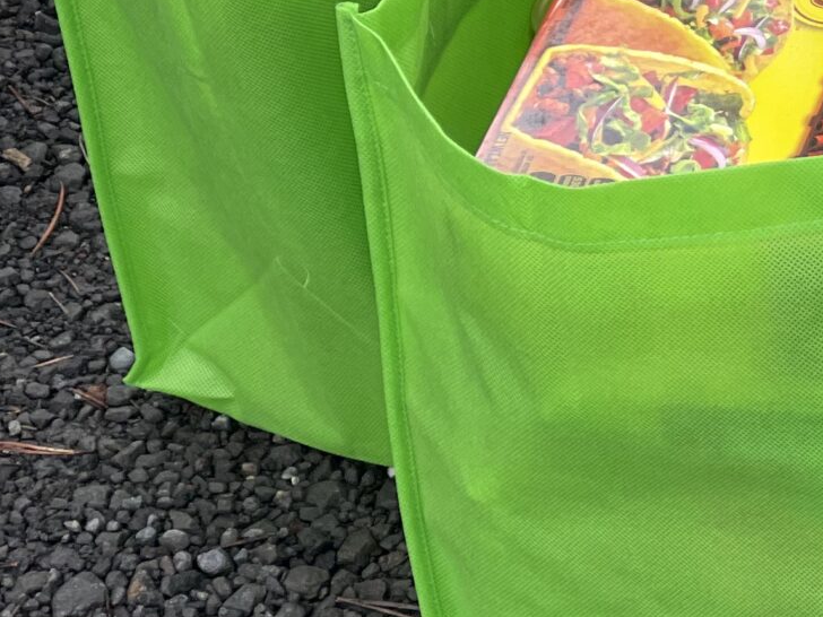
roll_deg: +7.0
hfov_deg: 8.6
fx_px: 5349
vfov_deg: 6.6
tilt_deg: -32.9
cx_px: 1320
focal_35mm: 225
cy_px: 121
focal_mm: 7.5
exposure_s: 1/404
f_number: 2.2
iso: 32
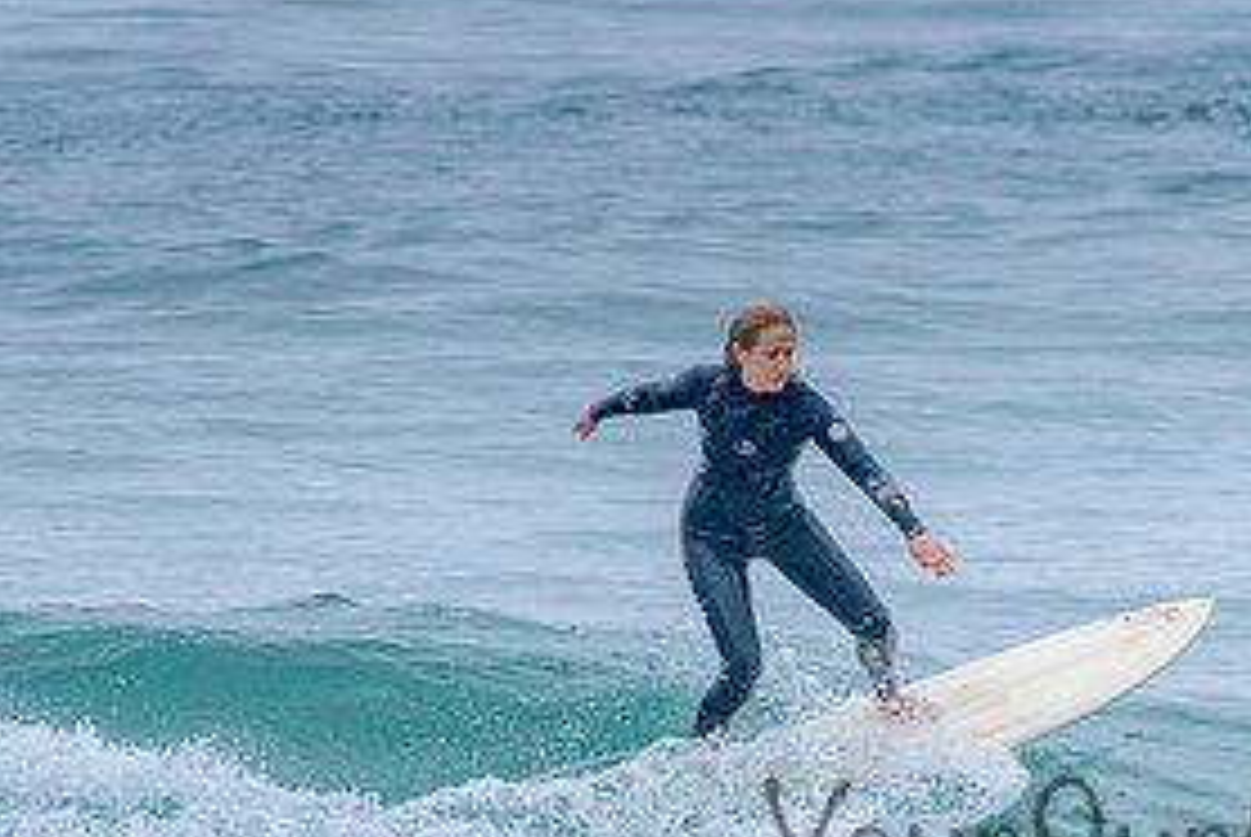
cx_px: 946
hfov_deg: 1.6
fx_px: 44421
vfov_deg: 1.1
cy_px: 692
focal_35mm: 1277
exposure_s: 1/2000
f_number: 5.6
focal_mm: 500
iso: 2000
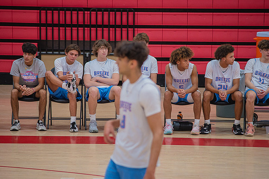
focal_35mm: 200
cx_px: 134
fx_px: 1494
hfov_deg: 10.3
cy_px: 90
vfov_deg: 6.9
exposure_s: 1/250
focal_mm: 200
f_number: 5.3
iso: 1000
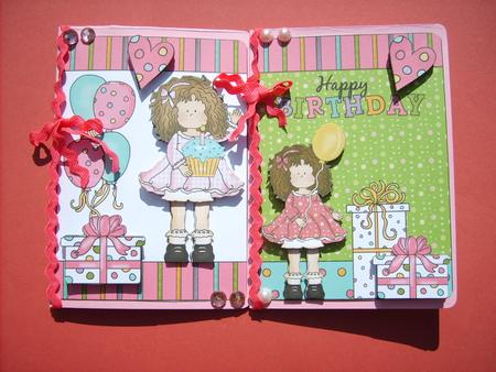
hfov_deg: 52.6
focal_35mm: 35
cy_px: 186
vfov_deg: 40.7
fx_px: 502
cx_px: 248
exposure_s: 1/250
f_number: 7.1
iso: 50
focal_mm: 5.8
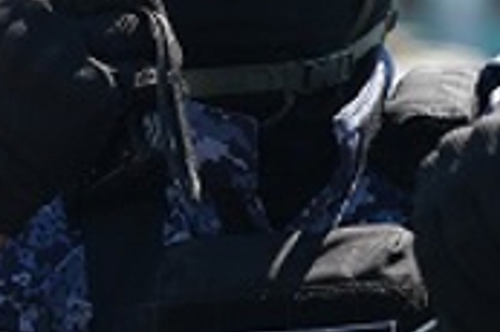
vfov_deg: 3.7
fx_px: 5106
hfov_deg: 5.6
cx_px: 110
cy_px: 43
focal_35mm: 368
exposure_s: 1/1600
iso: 250
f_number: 3.2
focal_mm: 85
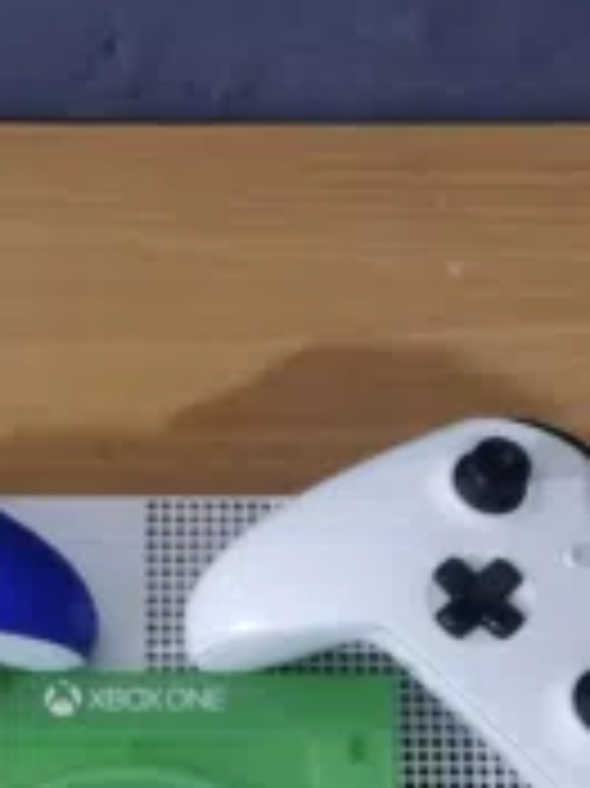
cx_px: 149
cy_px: 729
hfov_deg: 20.5
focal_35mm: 71
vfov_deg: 26.4
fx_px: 1615
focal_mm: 5.3
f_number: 1.8
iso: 320
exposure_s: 1/25
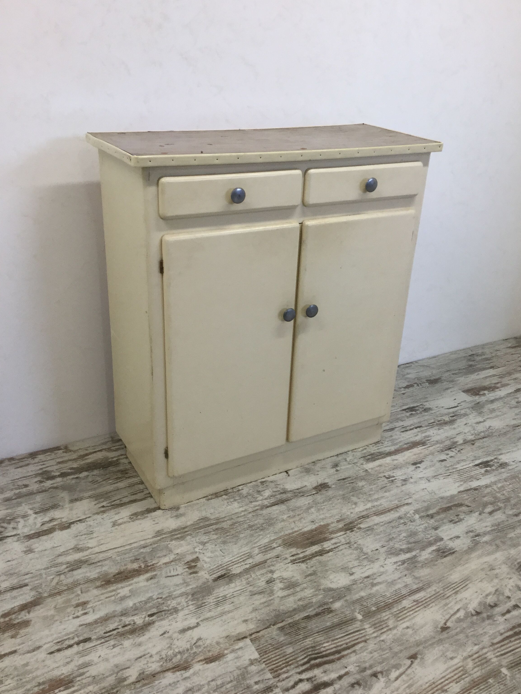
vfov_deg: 55.3
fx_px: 662
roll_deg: -1.4
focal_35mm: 33
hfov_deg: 42.9
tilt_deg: -26.3
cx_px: 277
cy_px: 347
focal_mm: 3.3
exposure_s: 1/33
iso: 32
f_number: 2.4
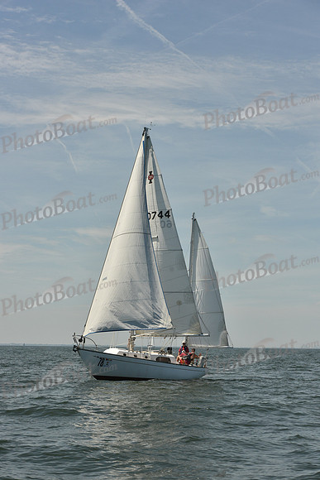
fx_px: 933
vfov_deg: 28.8
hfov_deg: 19.5
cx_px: 160
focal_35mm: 70
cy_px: 240
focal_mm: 70
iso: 320
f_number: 9
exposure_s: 1/1600
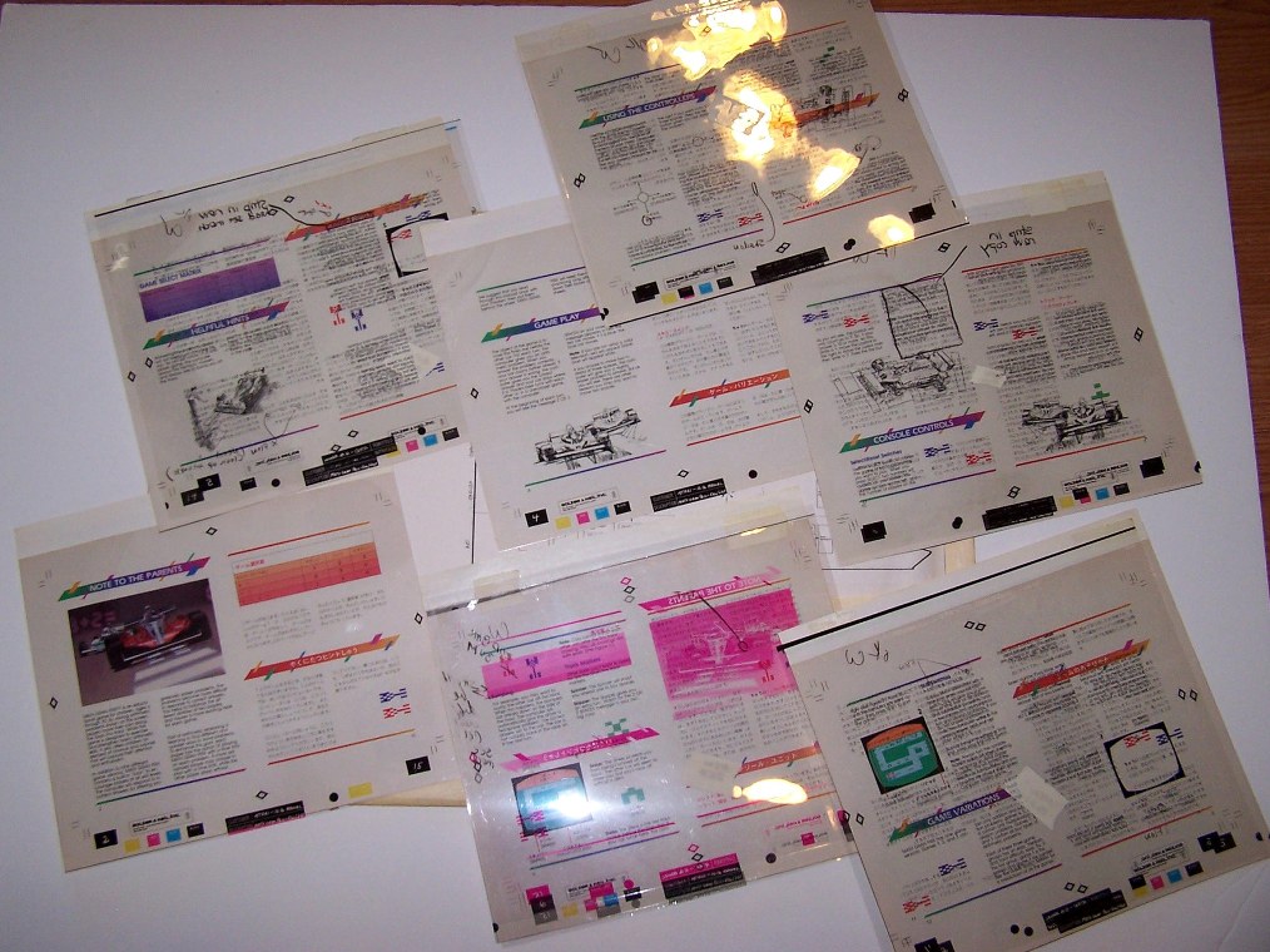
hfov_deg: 49.0
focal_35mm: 38
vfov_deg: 37.7
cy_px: 476
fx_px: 1394
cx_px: 635
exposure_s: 1/60
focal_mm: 6.3
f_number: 2.8
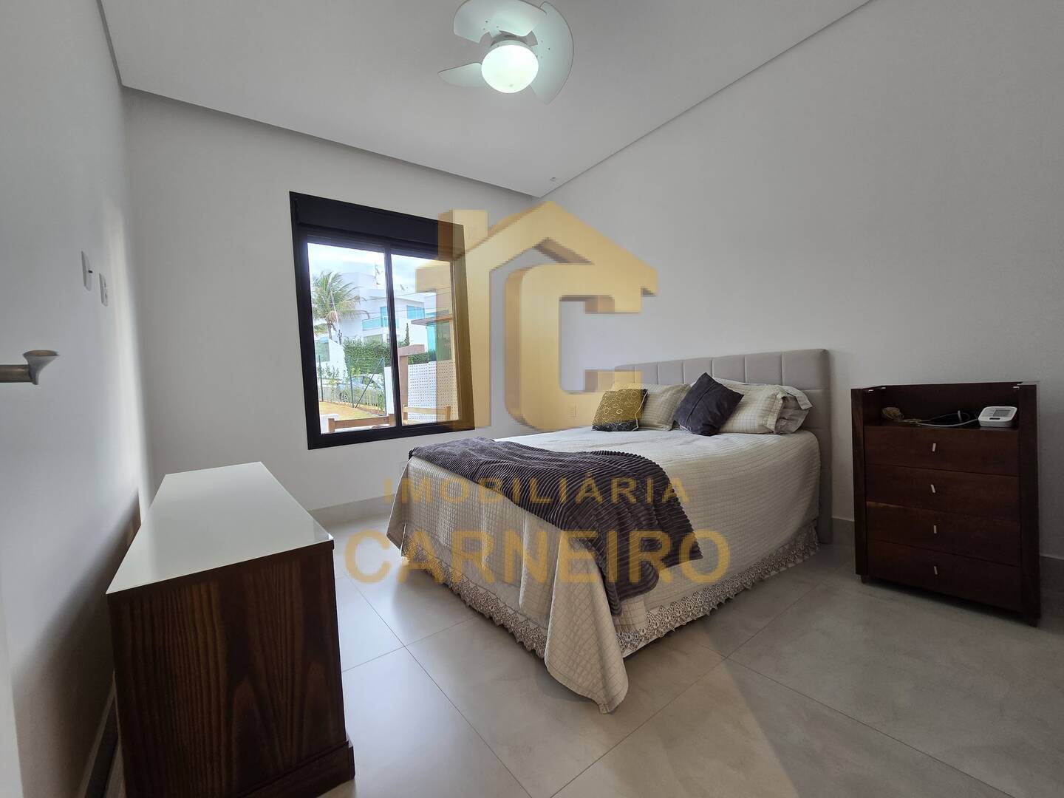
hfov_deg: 106.2
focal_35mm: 13
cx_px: 532
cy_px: 399
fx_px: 400
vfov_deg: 89.9
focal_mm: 2.2
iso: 80
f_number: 2.2
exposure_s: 1/60
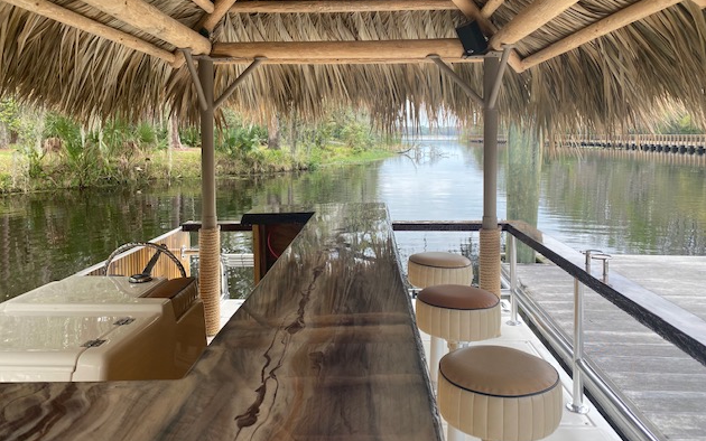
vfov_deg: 44.4
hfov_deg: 66.5
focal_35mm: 28
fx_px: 539
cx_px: 357
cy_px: 182
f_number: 1.8
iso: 32
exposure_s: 1/147
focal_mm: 4.25
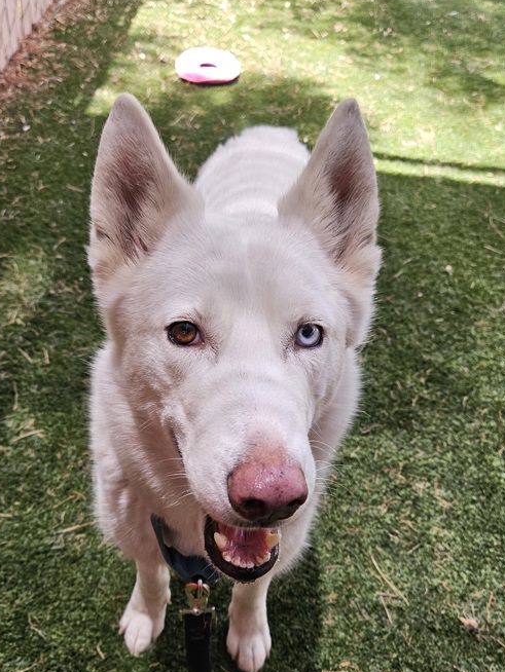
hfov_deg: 39.4
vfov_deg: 50.8
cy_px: 422
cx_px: 189
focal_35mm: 36
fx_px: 700
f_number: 1.8
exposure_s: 1/359
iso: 125
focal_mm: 5.4
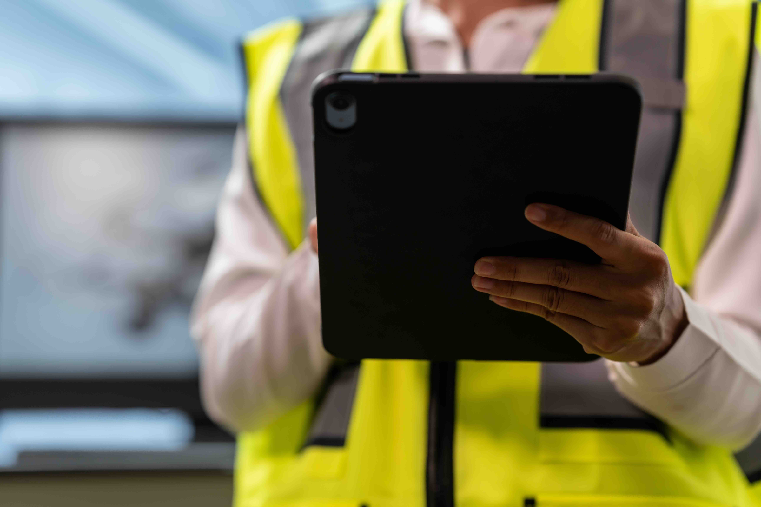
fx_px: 1797
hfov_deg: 23.9
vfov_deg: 16.1
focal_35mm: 85
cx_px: 380
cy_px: 254
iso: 200
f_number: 2.2
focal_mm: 85
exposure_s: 1/200
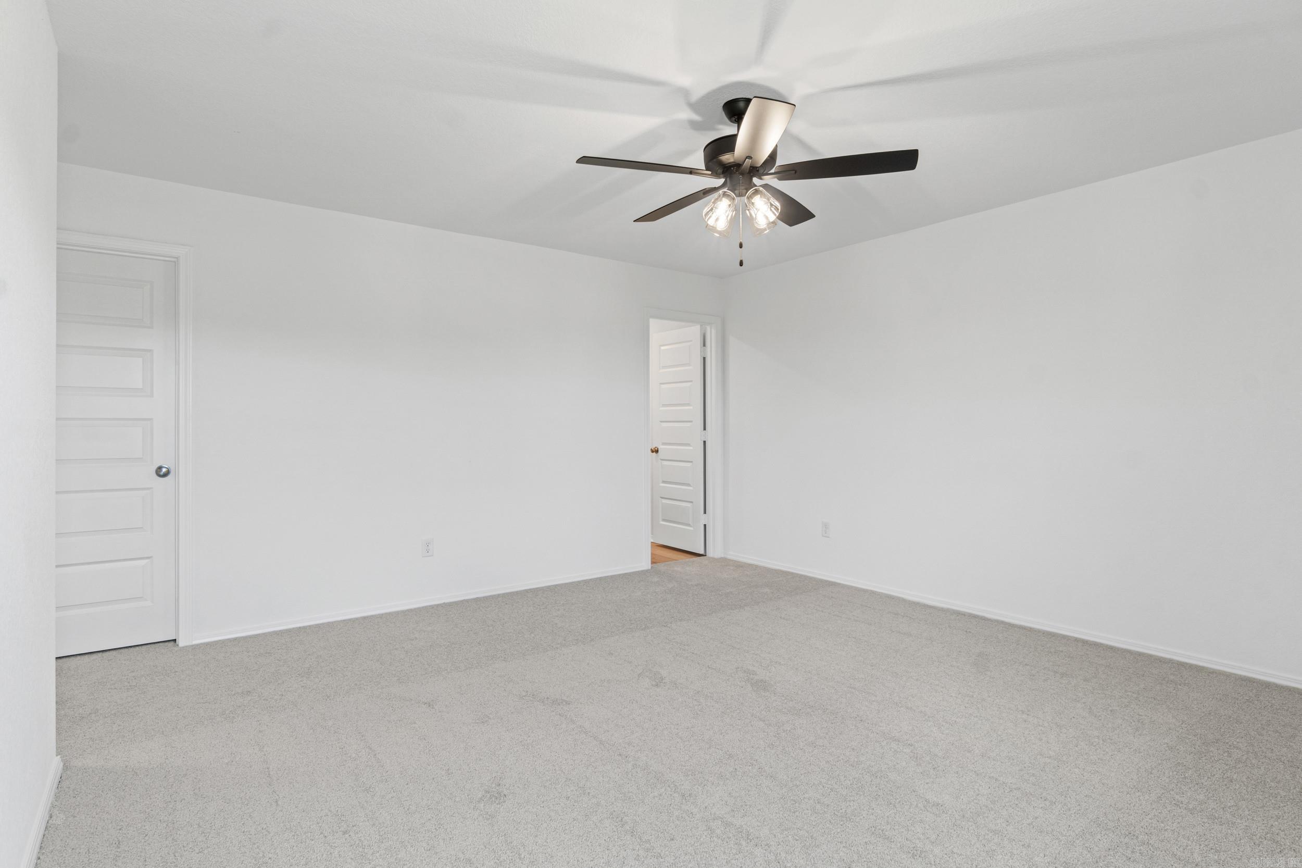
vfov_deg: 67.4
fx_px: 651
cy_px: 434
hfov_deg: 90.0
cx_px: 651
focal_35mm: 18
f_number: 9
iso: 250
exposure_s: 1/5
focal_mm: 12
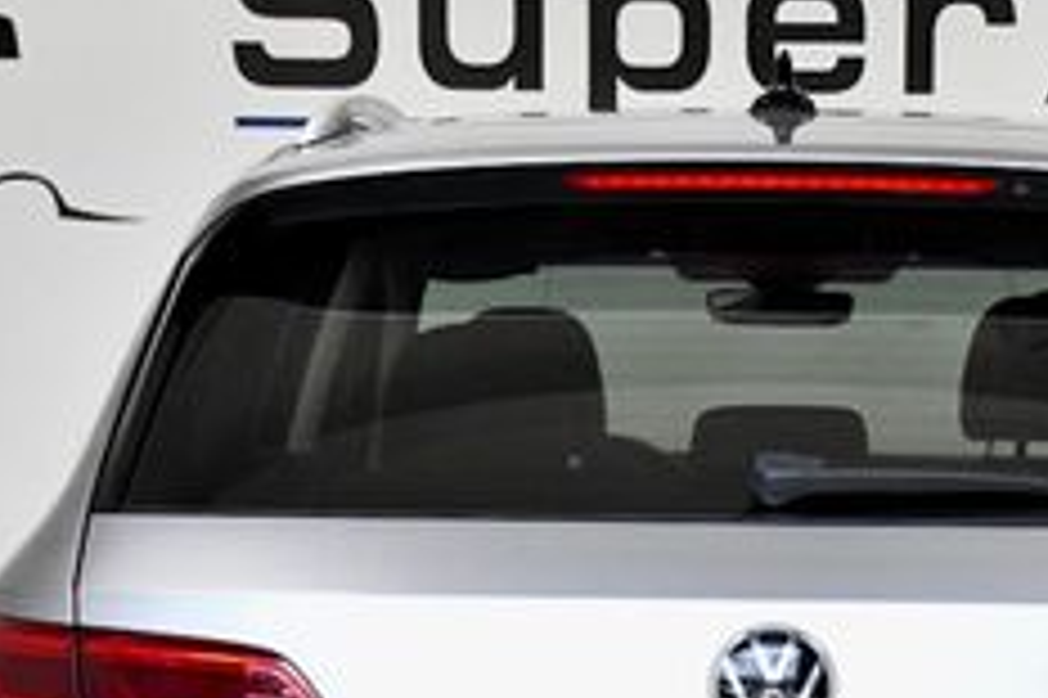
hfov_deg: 15.5
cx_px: 778
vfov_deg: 10.3
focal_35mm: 132
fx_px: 3840
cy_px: 754
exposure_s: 1/1600
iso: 2500
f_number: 4
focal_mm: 32
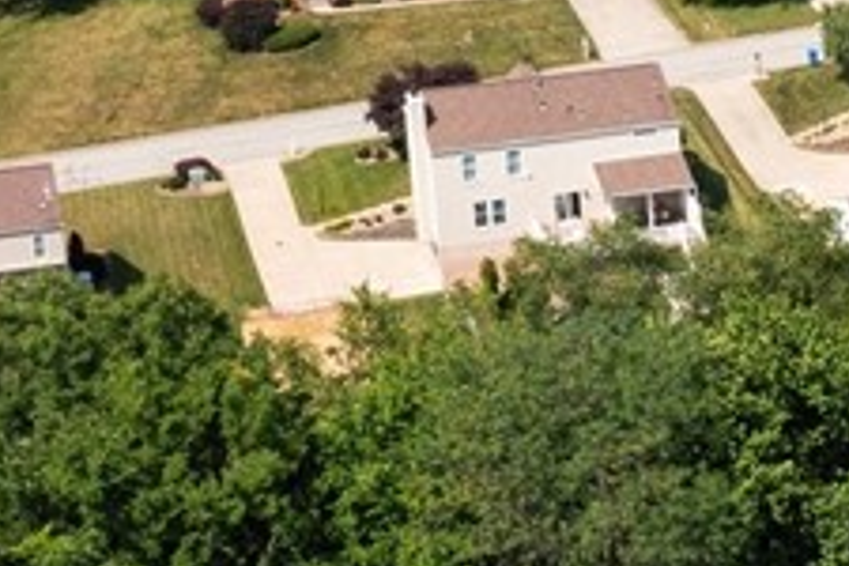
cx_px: 1313
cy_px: 187
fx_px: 3184
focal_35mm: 135
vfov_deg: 10.2
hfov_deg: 14.1
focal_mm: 10.26
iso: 100
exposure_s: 1/500
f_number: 5.6
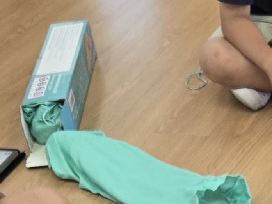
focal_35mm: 132
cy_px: 333
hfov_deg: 14.6
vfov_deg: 10.7
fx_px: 1037
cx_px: 302
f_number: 1.8
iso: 100
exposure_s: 1/120
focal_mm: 5.4
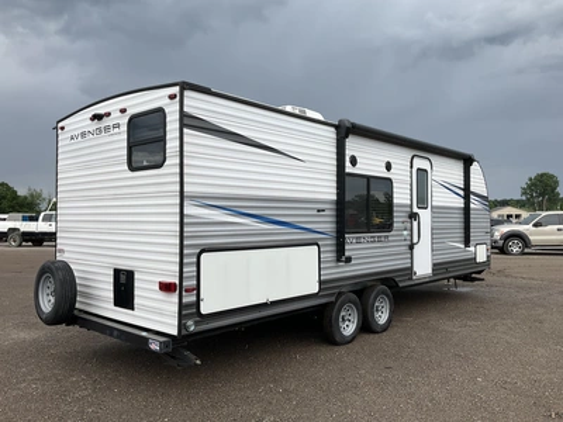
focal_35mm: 29
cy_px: 211
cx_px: 282
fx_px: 472
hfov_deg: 61.7
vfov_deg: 48.2
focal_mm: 3
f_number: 1.8
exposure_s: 1/842
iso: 25
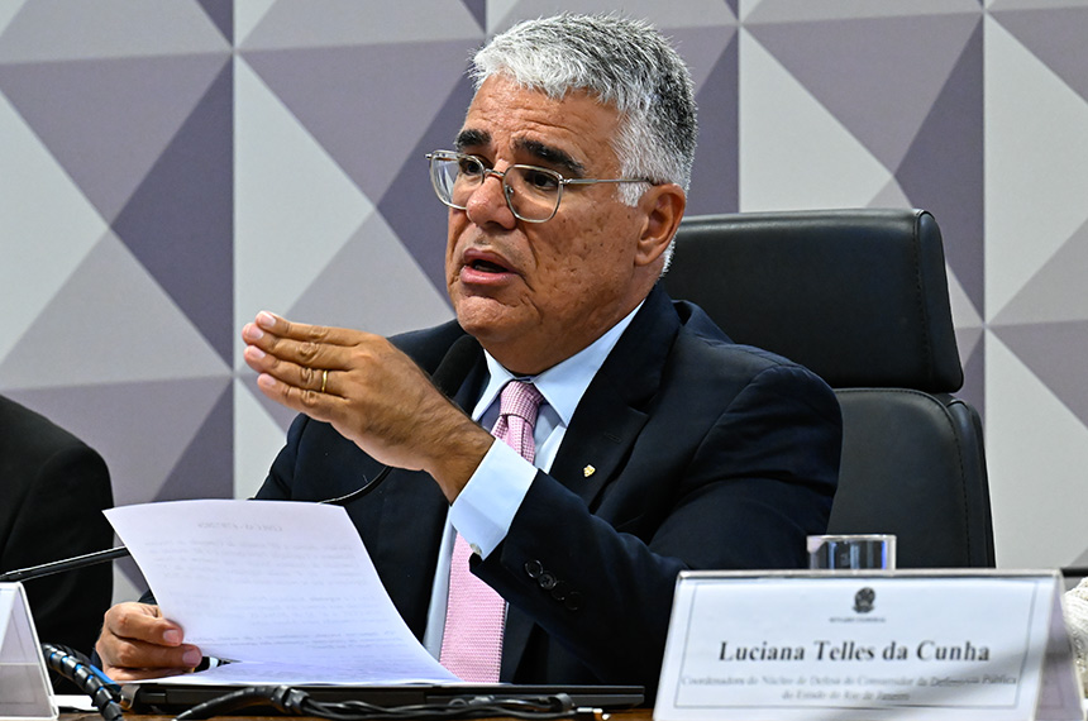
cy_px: 360
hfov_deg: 6.9
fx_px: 9050
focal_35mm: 300
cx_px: 544
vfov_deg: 4.6
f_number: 7.1
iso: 6400
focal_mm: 200
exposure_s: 1/125
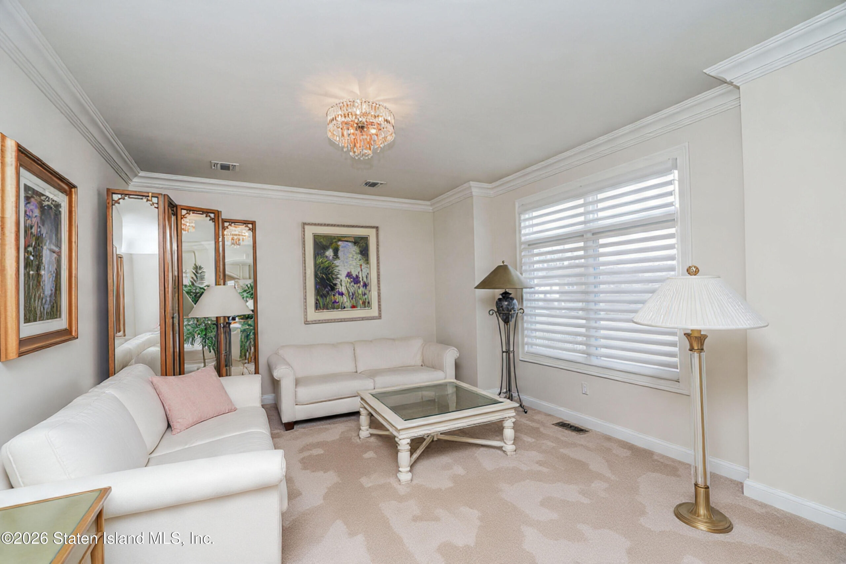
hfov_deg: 96.7
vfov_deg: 73.8
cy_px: 282
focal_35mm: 16
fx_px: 376
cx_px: 423
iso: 50
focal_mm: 16
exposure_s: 1/30
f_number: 4
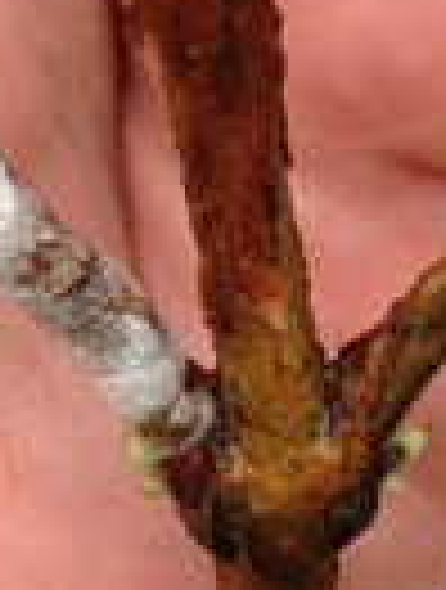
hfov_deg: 7.4
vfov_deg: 9.7
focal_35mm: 201
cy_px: -104
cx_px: 198
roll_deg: -1.0
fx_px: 3436
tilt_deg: -24.2
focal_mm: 4.12
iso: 50
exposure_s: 1/427
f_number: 2.4
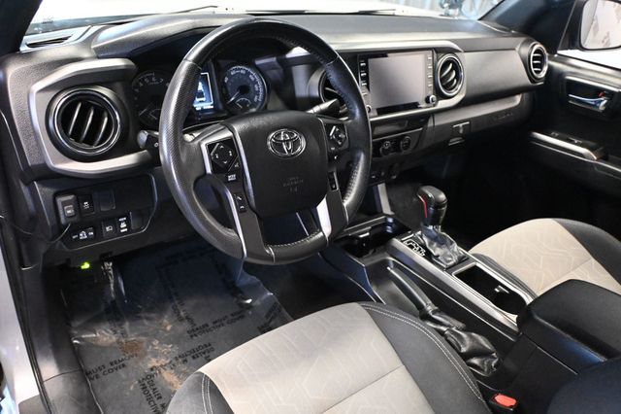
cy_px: 207
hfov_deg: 63.2
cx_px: 310
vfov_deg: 44.6
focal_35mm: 29
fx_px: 504
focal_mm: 19.5
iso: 9000
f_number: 3.8
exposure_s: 1/60
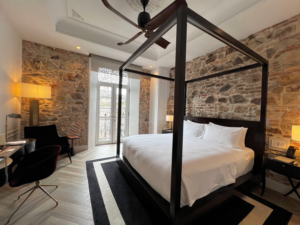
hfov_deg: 106.2
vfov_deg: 89.9
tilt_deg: +0.2
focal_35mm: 13
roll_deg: -1.6
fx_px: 113
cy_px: 112
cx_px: 150
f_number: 1.8
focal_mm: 1.57
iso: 64
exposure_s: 1/120
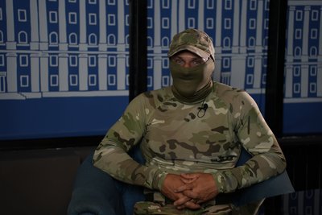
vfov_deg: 19.5
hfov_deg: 28.8
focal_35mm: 70
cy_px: 108
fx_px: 626
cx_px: 161
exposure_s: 1/50
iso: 320
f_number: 2.8
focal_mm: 70
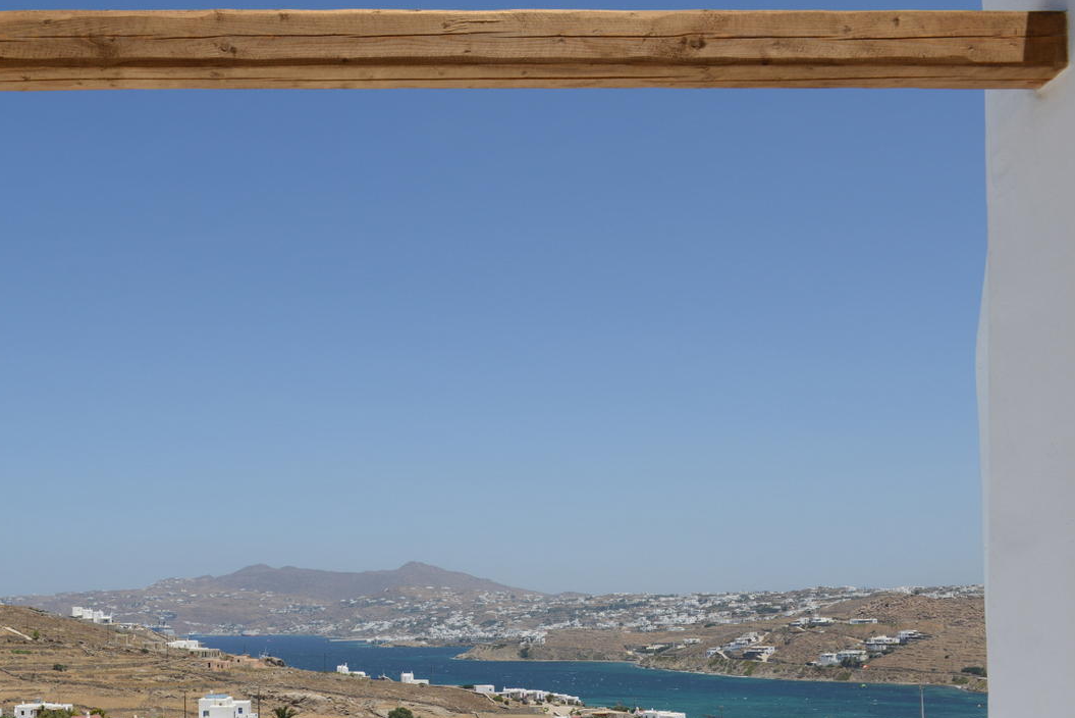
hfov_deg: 43.8
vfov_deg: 30.0
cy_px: 541
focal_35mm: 44
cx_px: 348
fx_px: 1314
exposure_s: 1/500
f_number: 11
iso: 200
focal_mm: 29
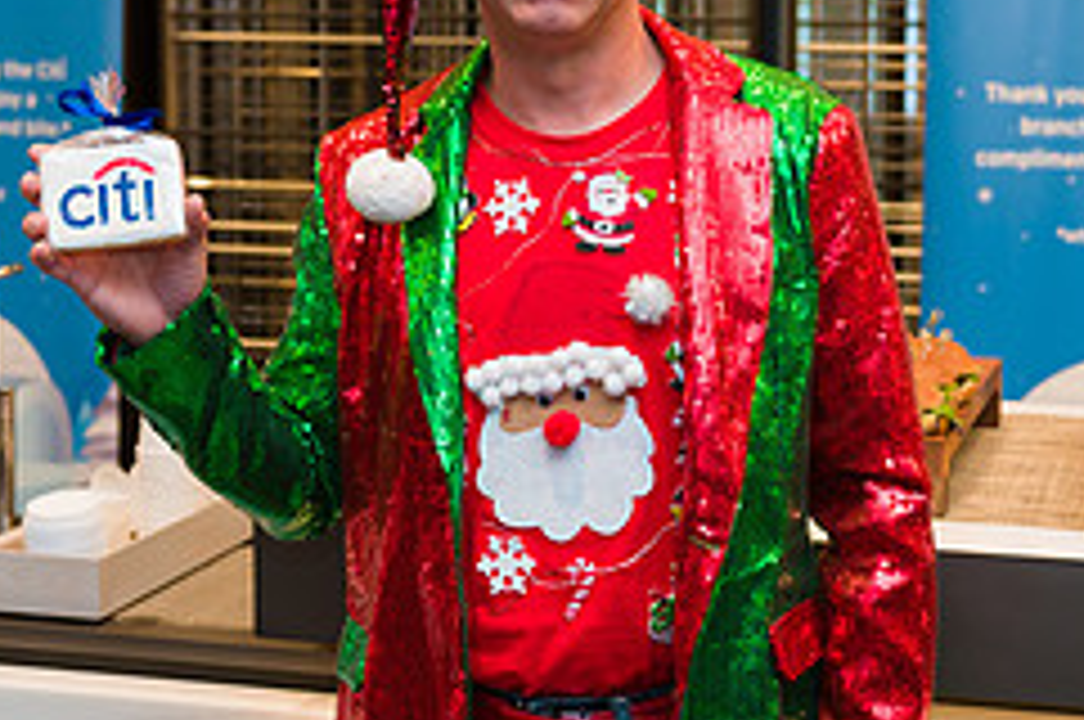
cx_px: 598
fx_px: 2315
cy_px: 220
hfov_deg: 26.3
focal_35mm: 77
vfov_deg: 17.6
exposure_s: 1/200
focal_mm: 32
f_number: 3.2
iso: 400
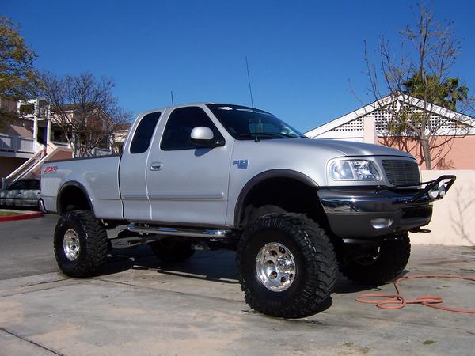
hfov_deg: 55.4
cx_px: 238
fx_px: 453
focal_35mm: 33
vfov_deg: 42.9
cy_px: 178
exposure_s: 1/750
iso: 80
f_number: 5.6
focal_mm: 5.5
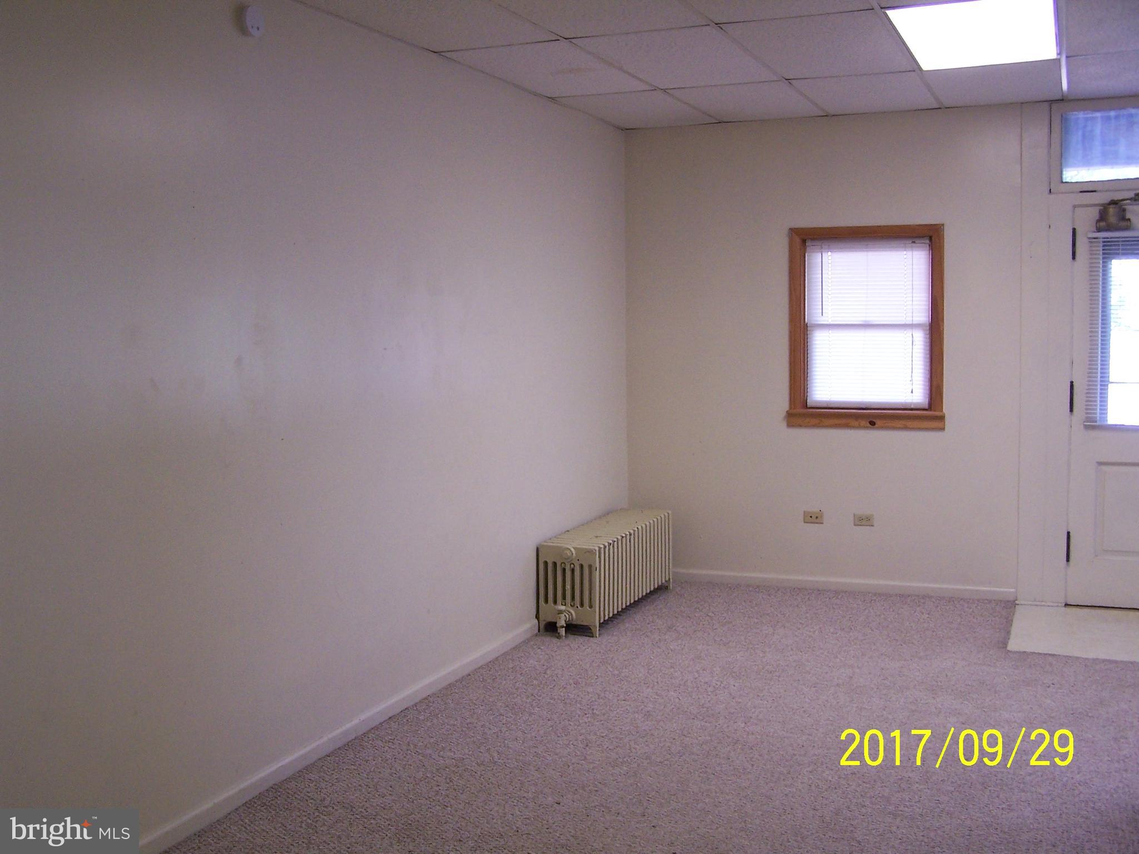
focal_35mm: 38
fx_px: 1250
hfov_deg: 49.0
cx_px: 570
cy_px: 427
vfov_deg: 37.7
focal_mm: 6.3
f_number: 2.8
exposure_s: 1/30
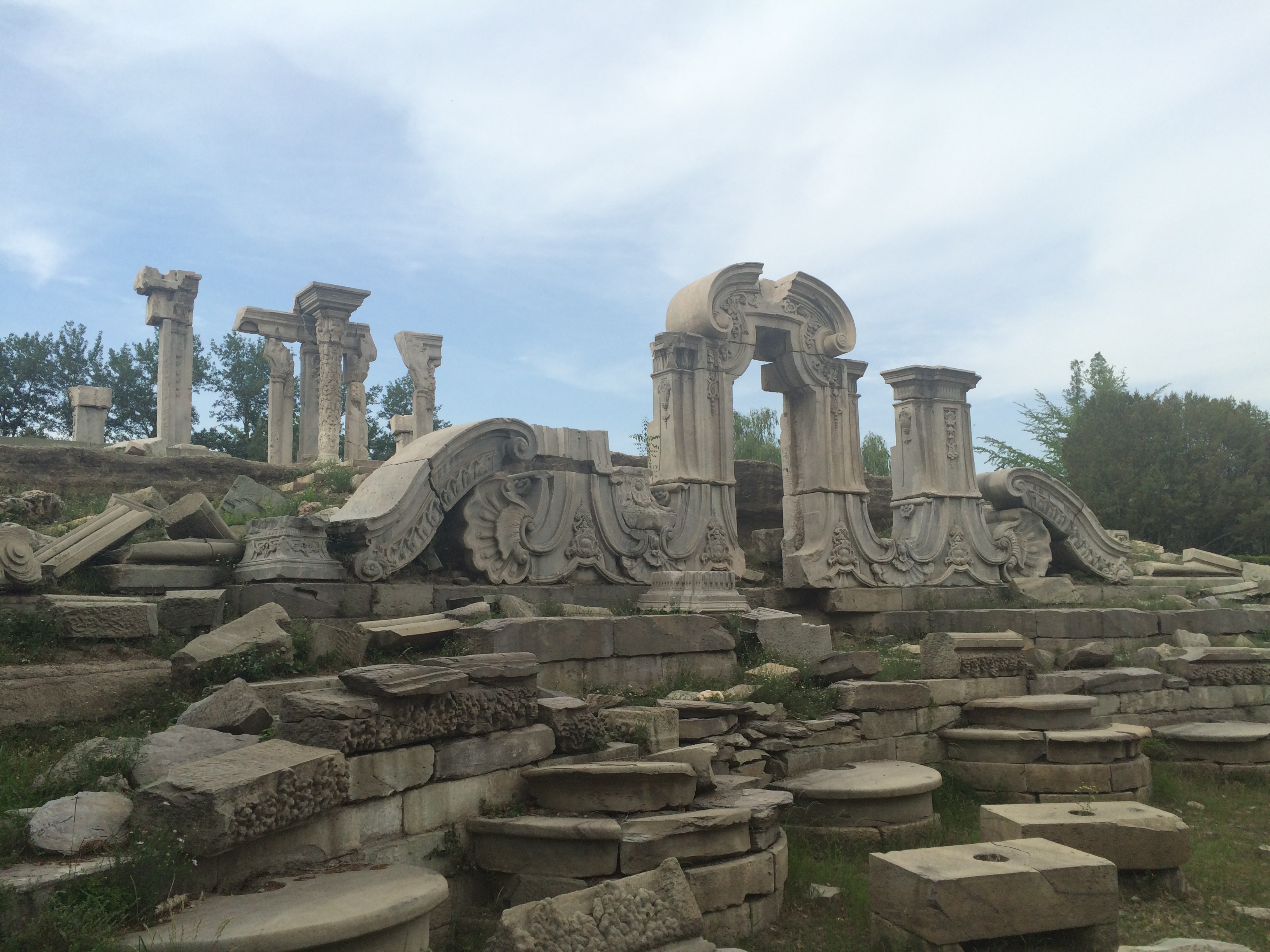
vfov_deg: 48.2
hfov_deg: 61.7
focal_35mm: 29
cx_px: 635
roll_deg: +1.2
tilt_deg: +6.2
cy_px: 476
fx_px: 1064
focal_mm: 4.15
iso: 32
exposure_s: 1/1953
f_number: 2.2
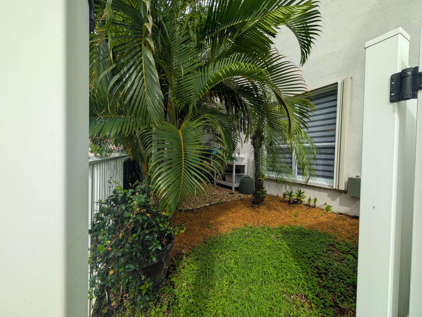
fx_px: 146
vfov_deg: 94.6
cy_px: 158
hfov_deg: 110.5
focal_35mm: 12
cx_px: 211
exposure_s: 1/1195
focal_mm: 2.02
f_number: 1.7
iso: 46
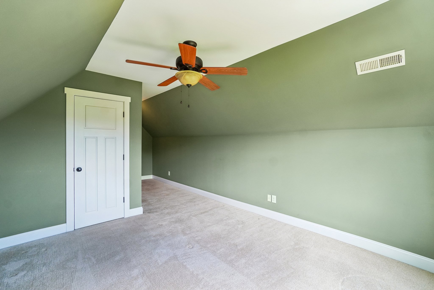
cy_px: 145
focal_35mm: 15
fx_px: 181
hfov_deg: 100.4
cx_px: 217
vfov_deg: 77.3
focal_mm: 10
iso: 400
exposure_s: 1/25
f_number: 8
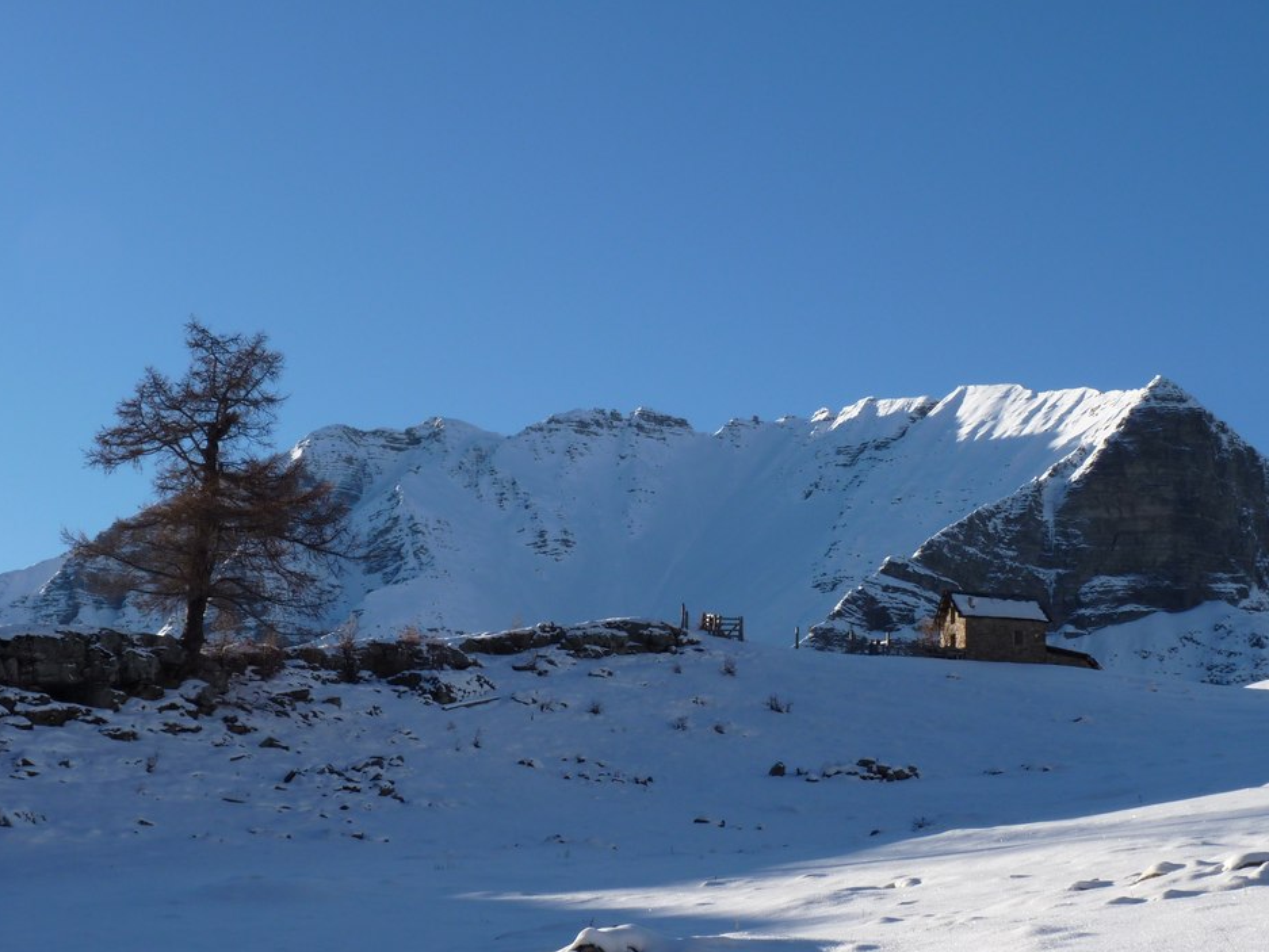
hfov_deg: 26.6
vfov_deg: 20.2
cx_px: 761
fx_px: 2676
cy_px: 543
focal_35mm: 73
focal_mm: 10.1
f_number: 5.6
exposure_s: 1/320
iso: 80
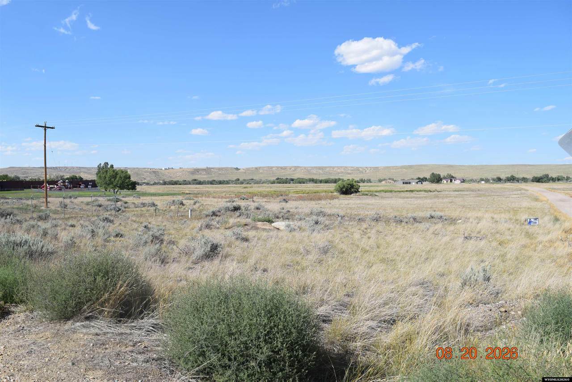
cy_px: 191
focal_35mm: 27
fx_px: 429
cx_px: 286
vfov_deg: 47.9
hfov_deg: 67.4
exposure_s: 1/400
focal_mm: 18
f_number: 10
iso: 200
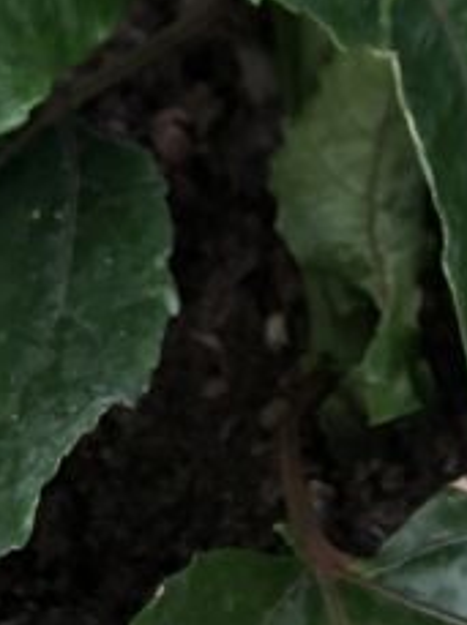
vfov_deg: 10.8
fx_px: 2652
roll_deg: +1.4
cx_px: 847
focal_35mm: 147
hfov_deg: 9.6
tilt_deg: -24.0
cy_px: -1004
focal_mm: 4
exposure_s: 1/120
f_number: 1.8
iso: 40
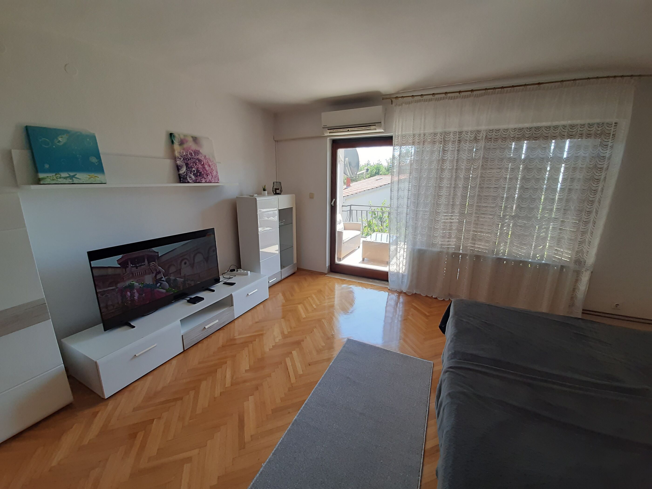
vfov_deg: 89.9
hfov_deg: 106.2
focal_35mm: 13
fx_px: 245
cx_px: 326
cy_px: 244
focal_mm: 1.42
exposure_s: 1/100
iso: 64
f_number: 2.2
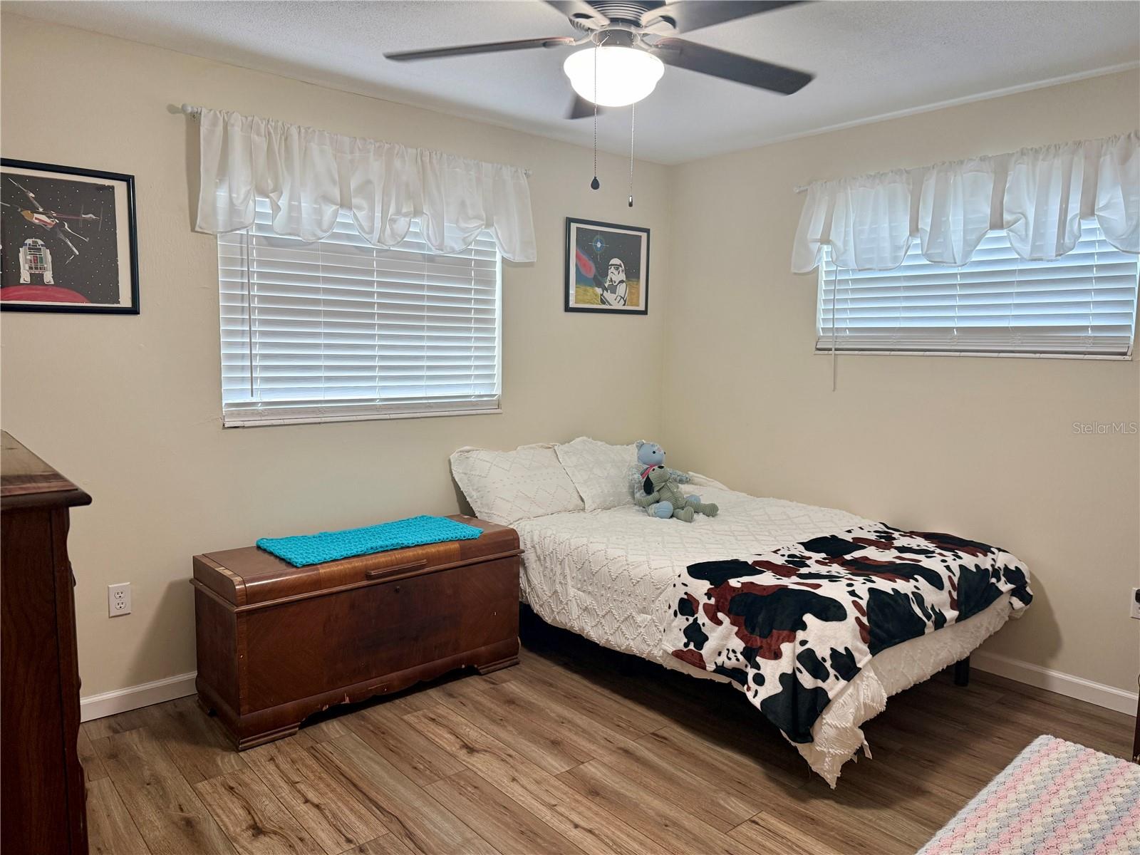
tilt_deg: -5.8
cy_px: 428
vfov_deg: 56.8
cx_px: 570
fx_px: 790
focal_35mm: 24
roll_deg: -0.4
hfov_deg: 71.6
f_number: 1.78
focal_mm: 6.76
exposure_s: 1/120
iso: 160
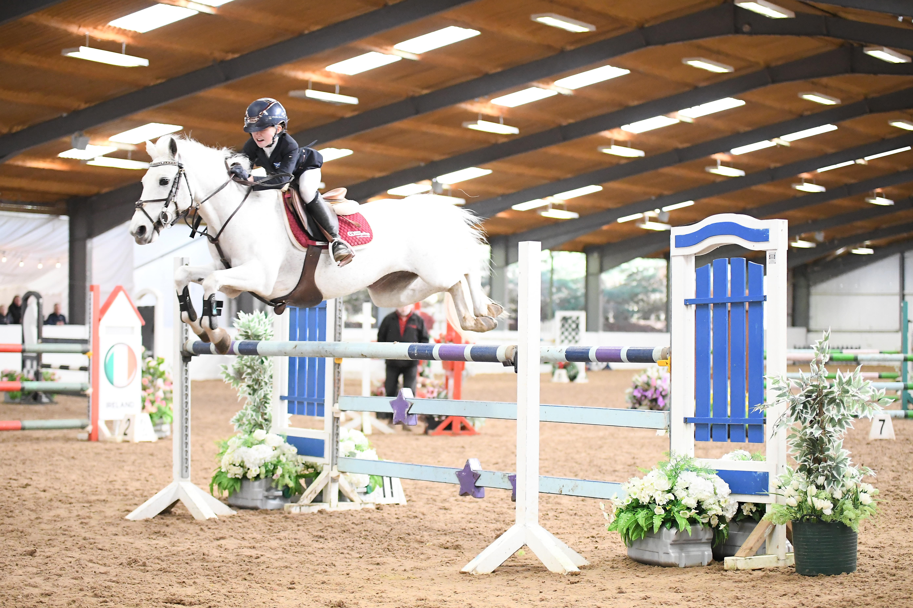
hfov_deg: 27.0
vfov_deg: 18.2
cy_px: 304
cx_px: 456
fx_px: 1902
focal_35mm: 75
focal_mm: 50
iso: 4000
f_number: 1.8
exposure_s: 1/1000
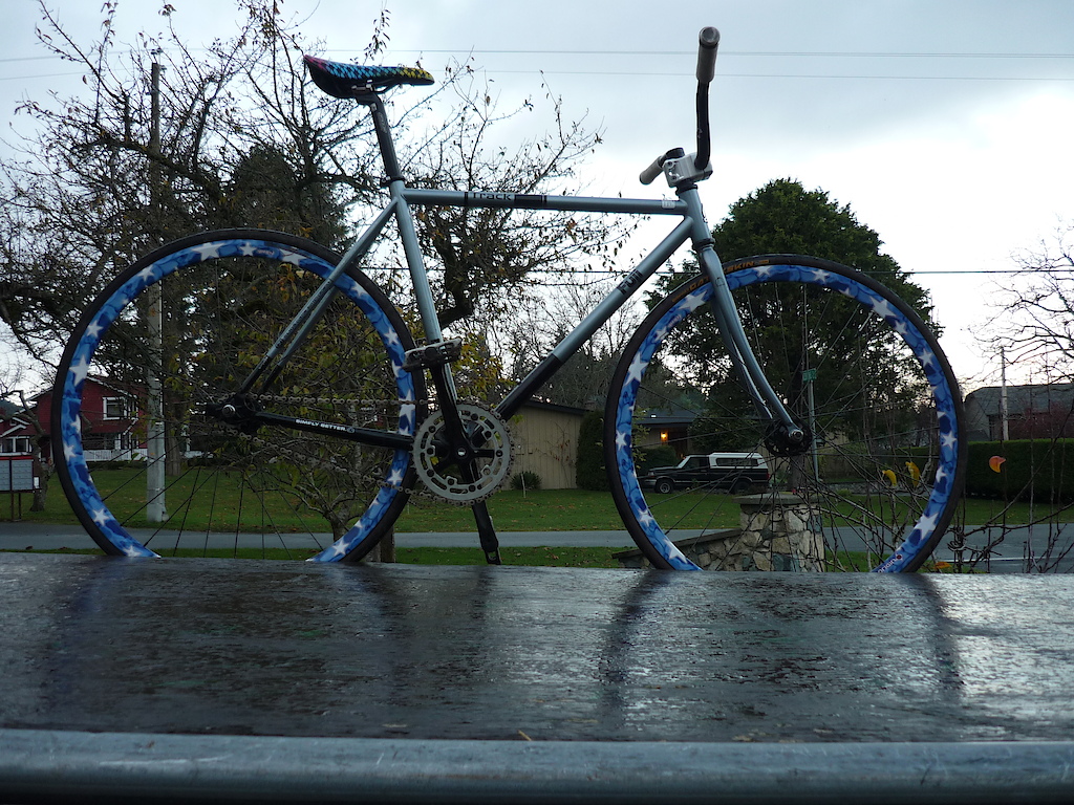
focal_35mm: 33
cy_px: 402
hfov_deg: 55.4
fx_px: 1024
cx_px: 537
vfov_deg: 42.9
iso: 100
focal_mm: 5.5
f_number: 2.8
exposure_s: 1/50
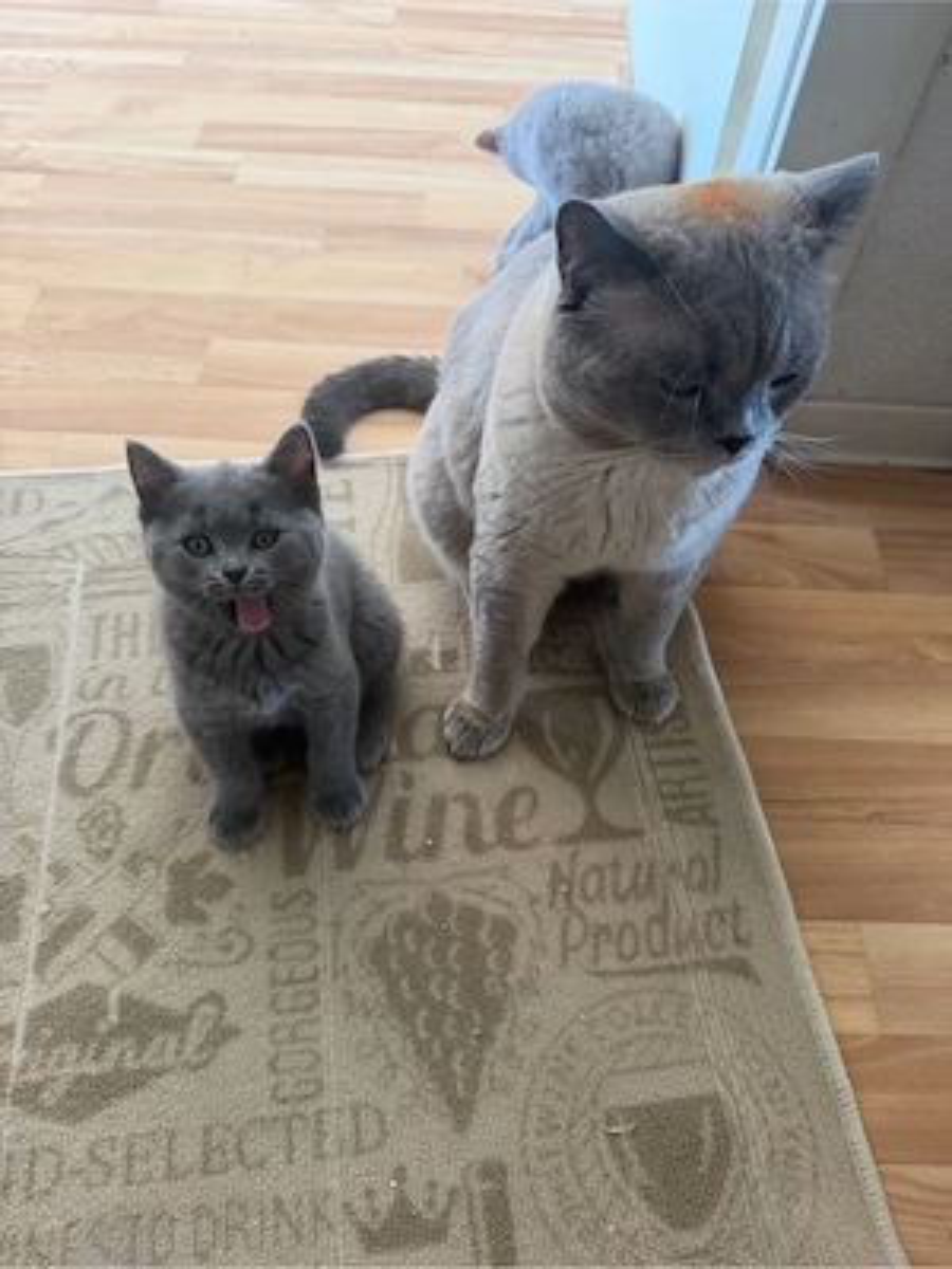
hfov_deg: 56.8
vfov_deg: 71.6
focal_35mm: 24
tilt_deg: -56.3
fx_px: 880
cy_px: 634
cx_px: 476
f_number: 1.78
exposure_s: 1/121
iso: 200
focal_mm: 6.76
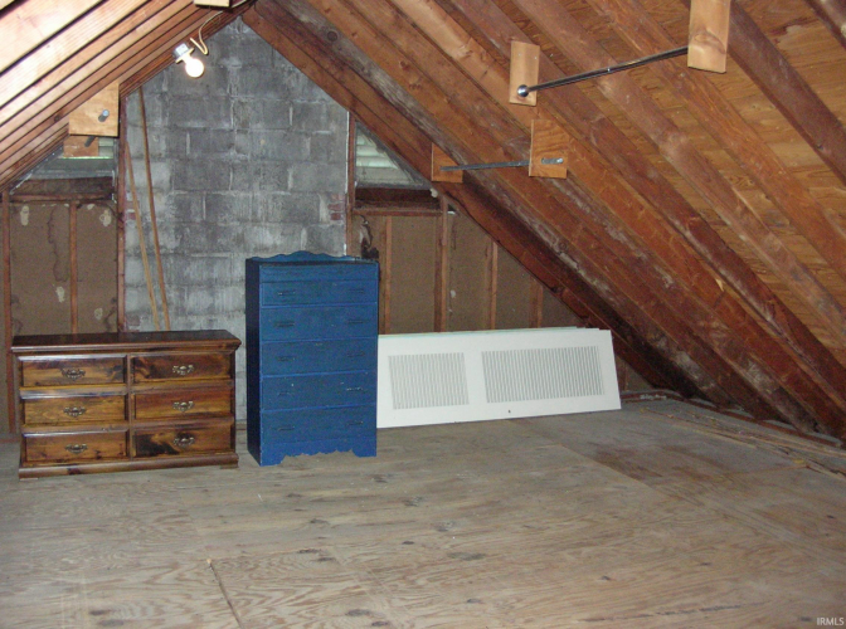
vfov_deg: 39.5
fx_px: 877
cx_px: 423
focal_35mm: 36
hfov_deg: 51.5
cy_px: 314
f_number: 2.7
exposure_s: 1/60.1
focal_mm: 6
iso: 291
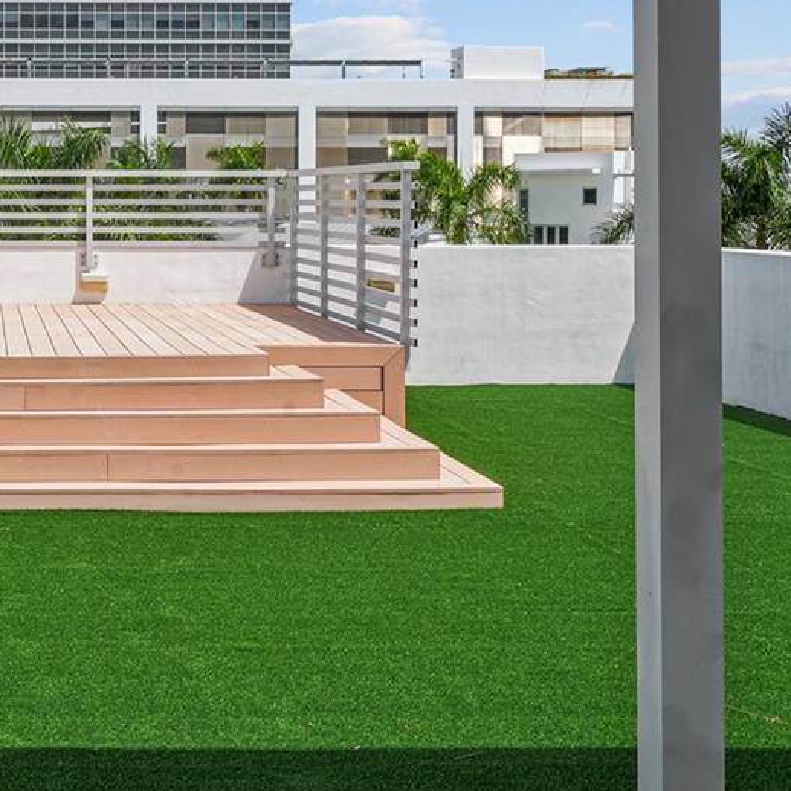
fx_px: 1629
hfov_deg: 25.9
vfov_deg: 27.1
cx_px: -6
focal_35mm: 63
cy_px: 258
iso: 250
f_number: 16
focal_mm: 24
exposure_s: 1/200
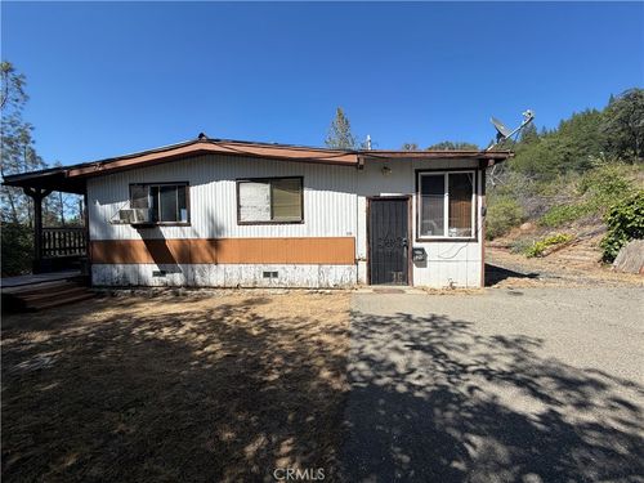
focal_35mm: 14
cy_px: 242
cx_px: 322
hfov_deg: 102.1
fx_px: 260
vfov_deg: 85.7
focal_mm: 2.22
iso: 25
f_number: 2.2
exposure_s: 1/770
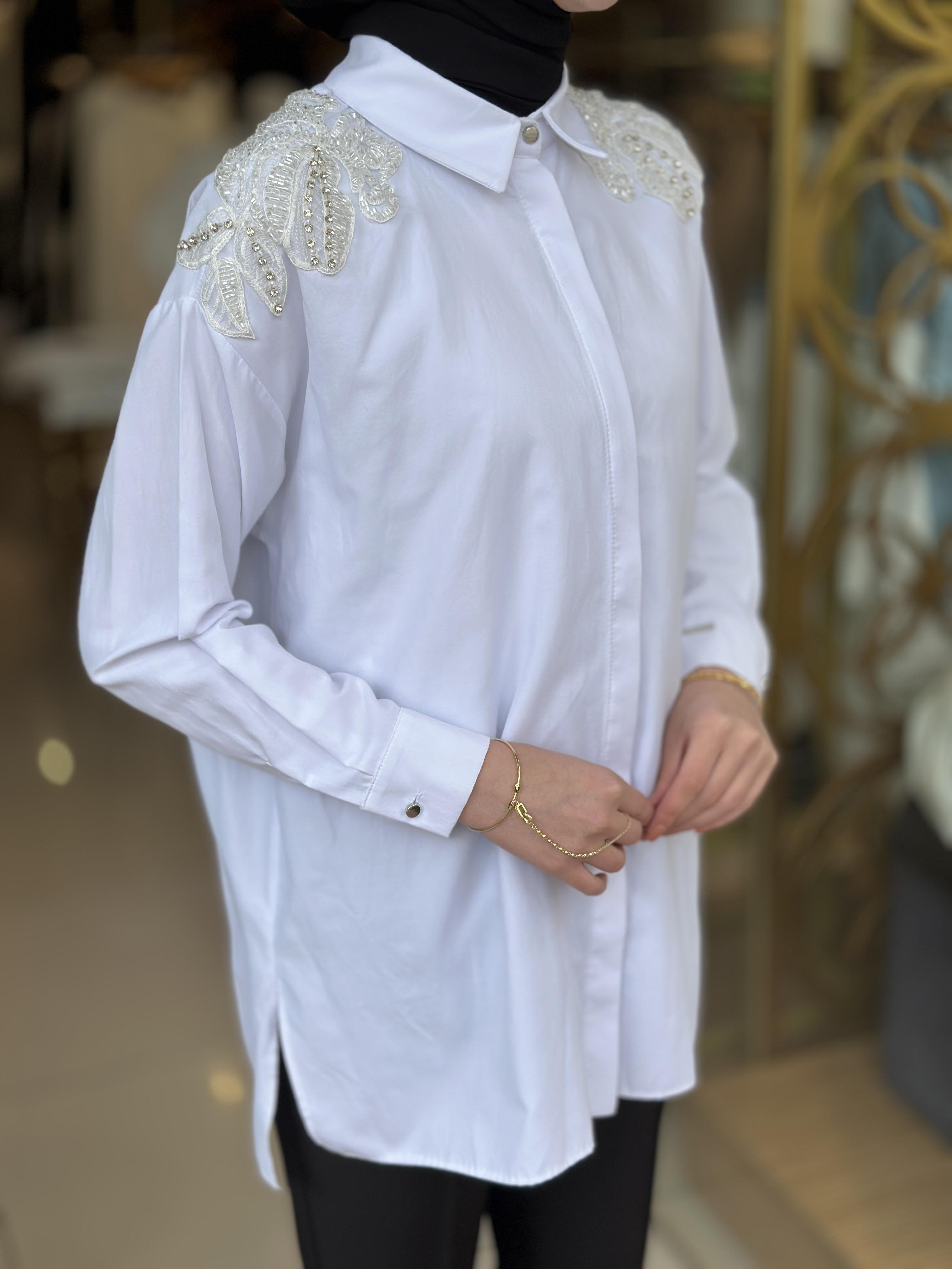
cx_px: 476
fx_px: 1760
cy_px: 634
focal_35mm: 48
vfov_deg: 39.7
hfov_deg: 30.3
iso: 80
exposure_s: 1/1157
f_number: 1.78
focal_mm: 6.86
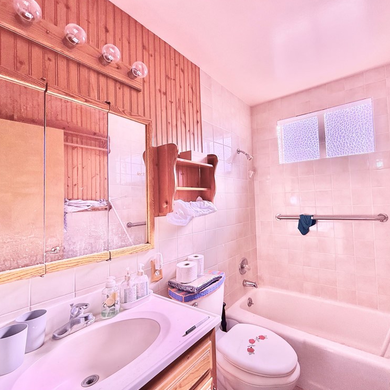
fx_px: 217
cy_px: 194
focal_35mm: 17
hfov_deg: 83.3
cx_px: 227
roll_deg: +1.9
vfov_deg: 84.0
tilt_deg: +1.8
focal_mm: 2.22
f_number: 2.2
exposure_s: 1/99
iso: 125
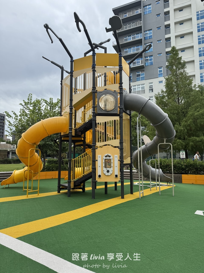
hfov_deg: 56.8
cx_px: 102
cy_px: 136
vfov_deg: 71.6
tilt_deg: +7.9
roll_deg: -0.7
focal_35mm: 24
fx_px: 189
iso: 80
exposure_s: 1/1869
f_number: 1.78
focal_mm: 6.76
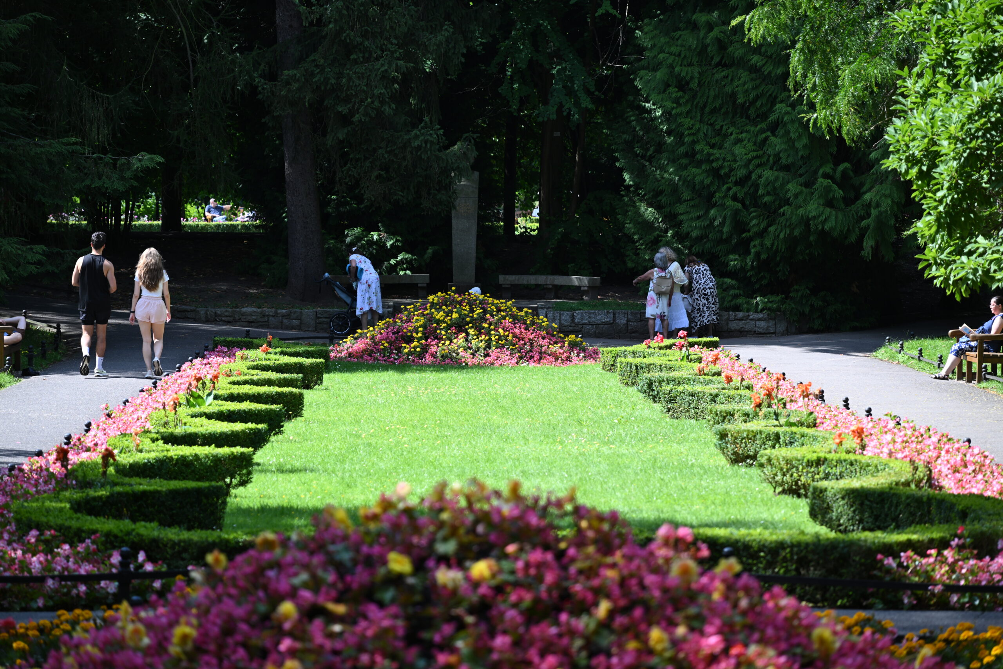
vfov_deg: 11.4
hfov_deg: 17.1
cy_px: 334
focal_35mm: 120
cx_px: 502
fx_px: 3343
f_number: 4
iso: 64
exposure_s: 1/160
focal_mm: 120
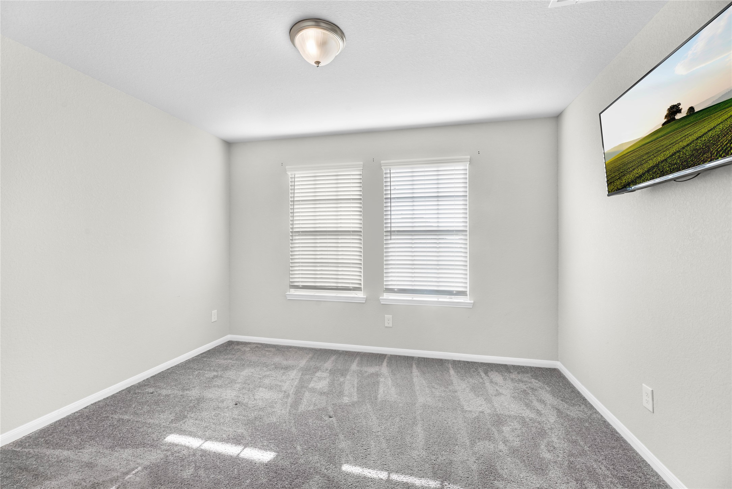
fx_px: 285
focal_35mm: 14
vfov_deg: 81.3
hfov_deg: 104.2
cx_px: 366
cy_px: 244
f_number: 9
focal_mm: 14
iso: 250
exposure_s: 1/10
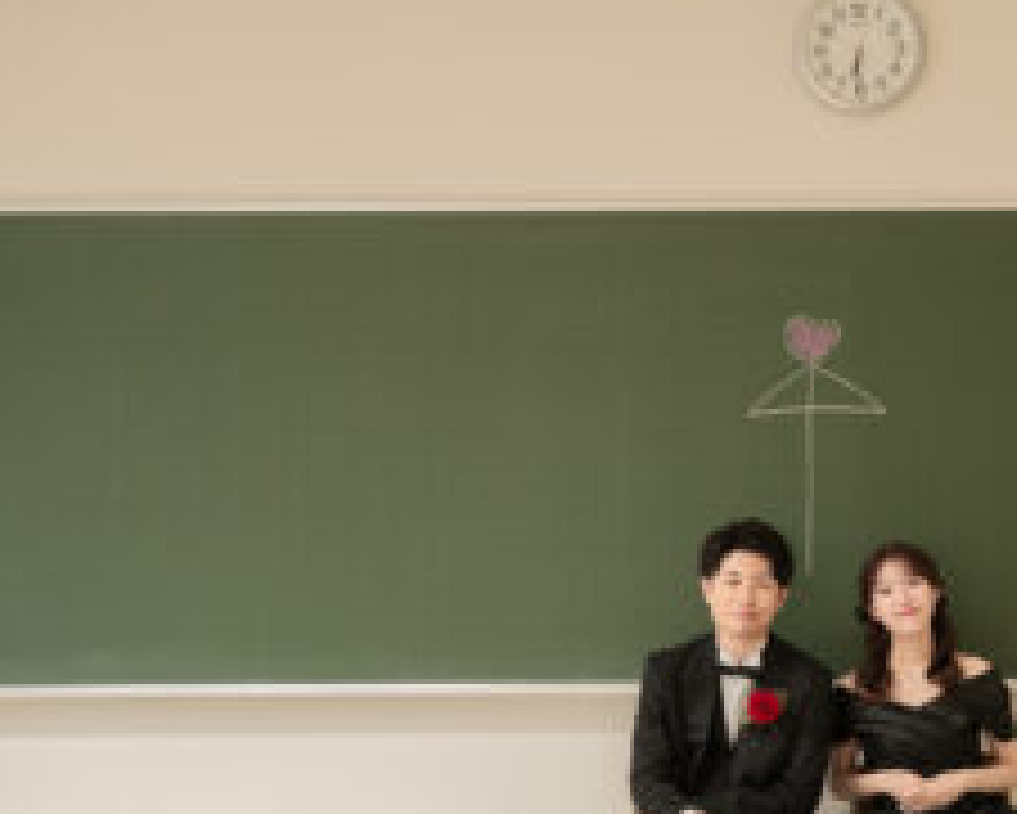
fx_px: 2499
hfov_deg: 22.6
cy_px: 594
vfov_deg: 18.4
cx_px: 850
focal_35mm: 83
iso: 500
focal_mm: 50
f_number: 1.4
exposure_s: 1/160
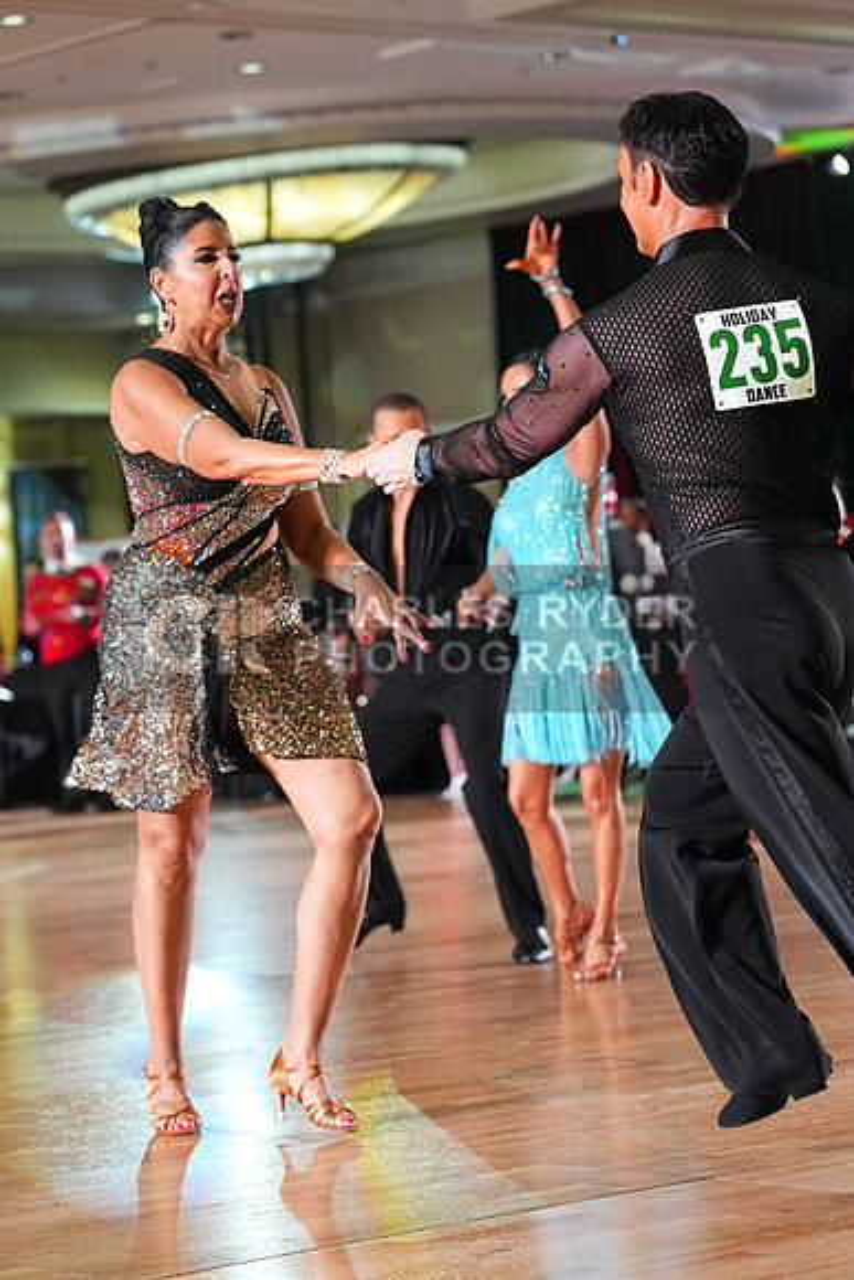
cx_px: 427
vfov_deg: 19.6
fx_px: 3698
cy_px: 640
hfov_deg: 13.2
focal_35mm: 104
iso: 8000
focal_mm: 104
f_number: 4.5
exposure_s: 1/400
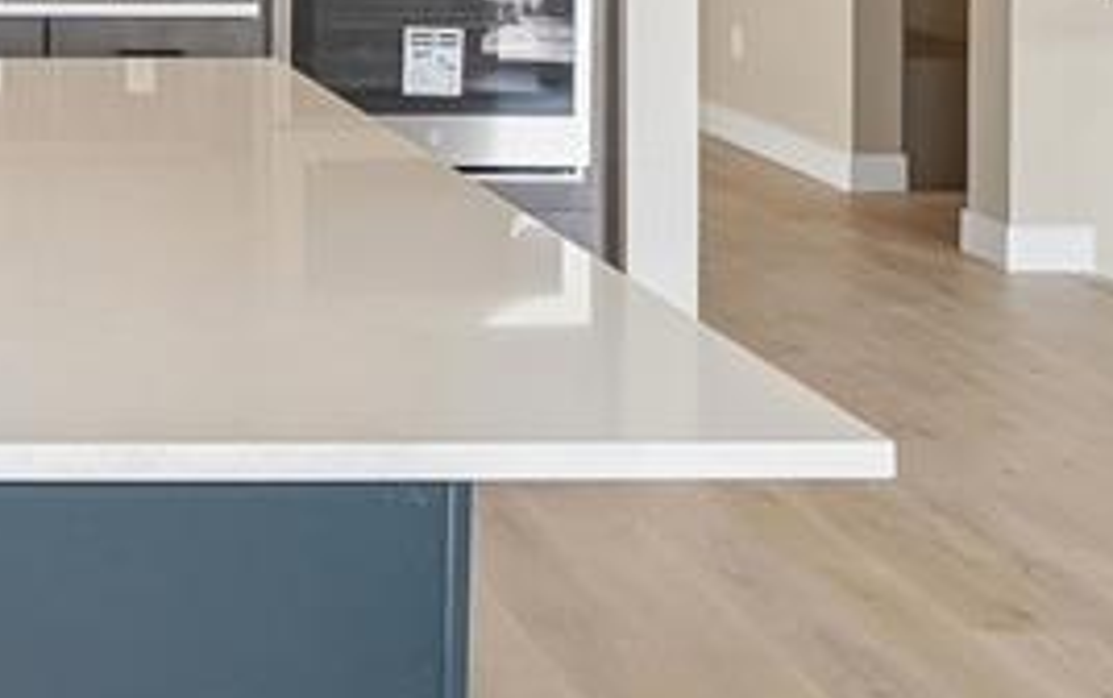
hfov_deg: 26.1
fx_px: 2125
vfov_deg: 17.5
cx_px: -233
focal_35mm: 70
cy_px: -204
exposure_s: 1/30
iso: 320
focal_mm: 12
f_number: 8
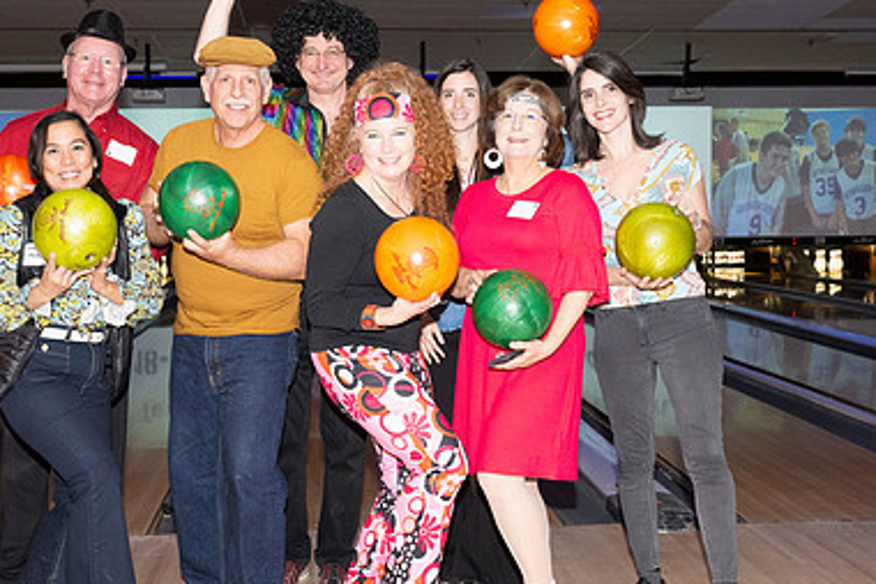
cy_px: 283
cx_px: 385
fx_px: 1338
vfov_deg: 24.6
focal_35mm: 55
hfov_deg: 36.2
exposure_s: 1/100
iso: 1600
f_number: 5.6
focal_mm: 36
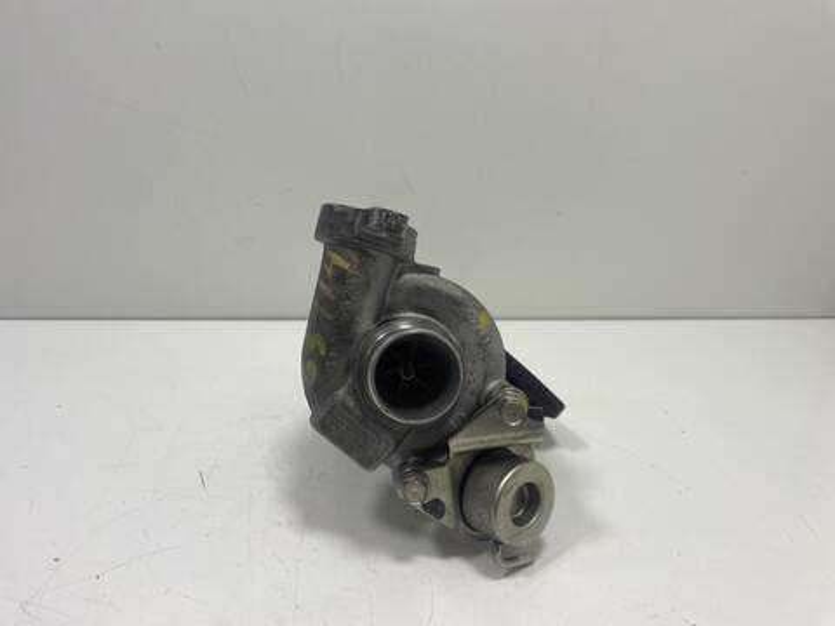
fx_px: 627
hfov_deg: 67.3
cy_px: 313
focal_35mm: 26
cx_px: 418
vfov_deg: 53.1
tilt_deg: -22.6
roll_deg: -2.2
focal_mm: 4.2
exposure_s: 1/100
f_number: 1.6
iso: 50
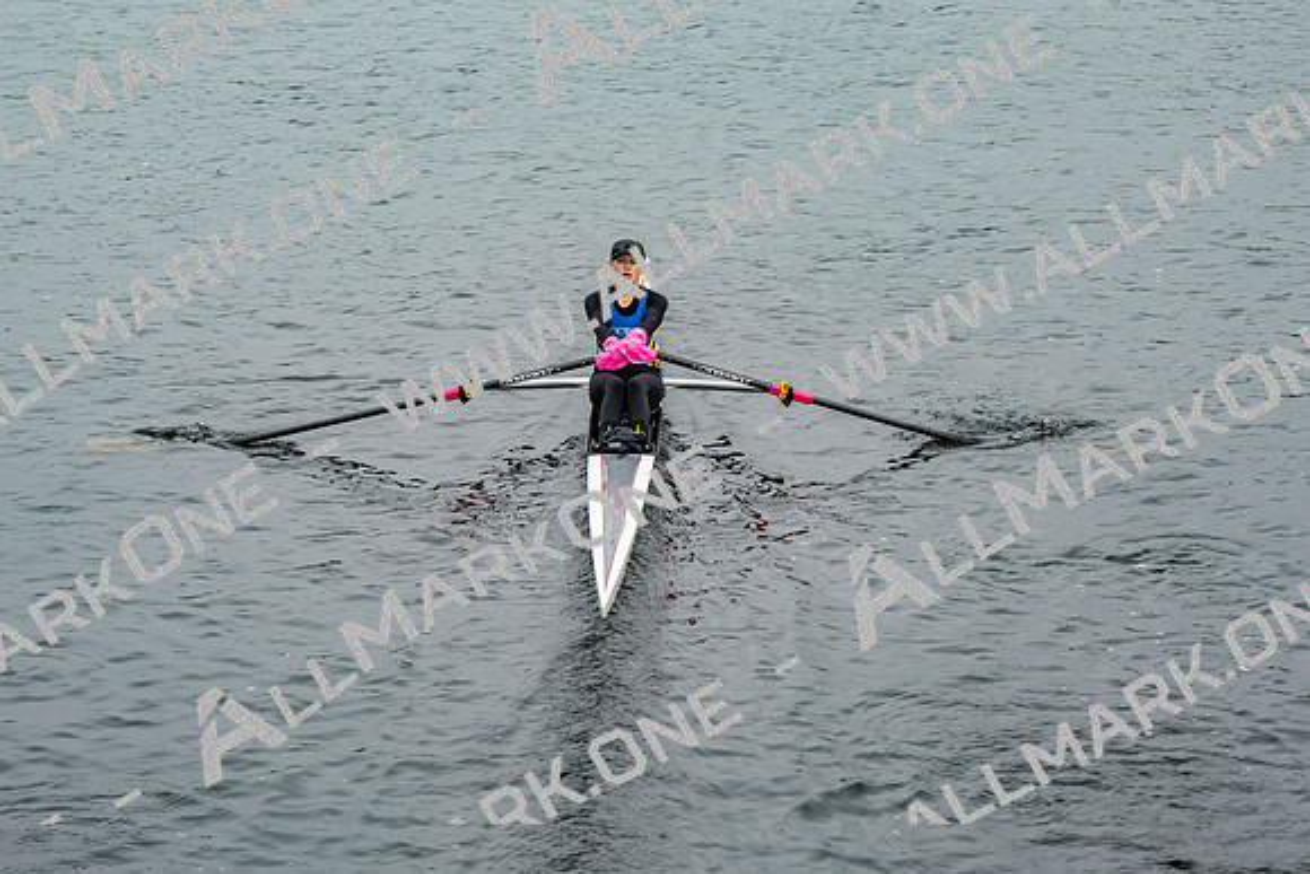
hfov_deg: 11.9
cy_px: 437
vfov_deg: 8.0
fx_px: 6260
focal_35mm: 172
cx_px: 655
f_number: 2.8
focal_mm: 115
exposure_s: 1/1000
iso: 250
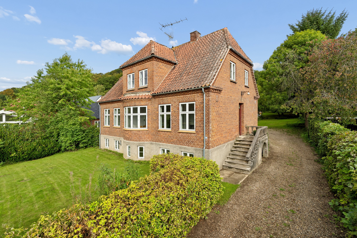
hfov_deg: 96.7
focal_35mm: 16
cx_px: 178
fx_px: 159
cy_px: 119
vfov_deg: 73.7
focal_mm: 16
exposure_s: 1/500
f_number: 4
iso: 100
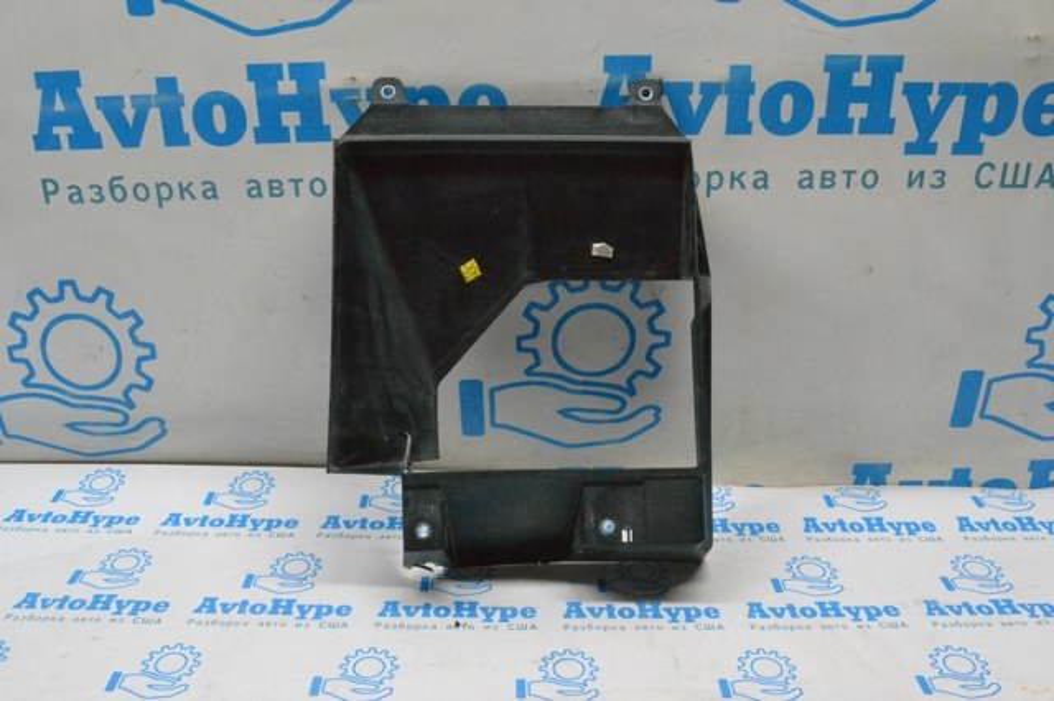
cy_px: 350
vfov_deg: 39.9
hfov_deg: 57.2
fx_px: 966
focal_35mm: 33
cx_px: 527
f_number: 13
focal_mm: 22
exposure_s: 1/160
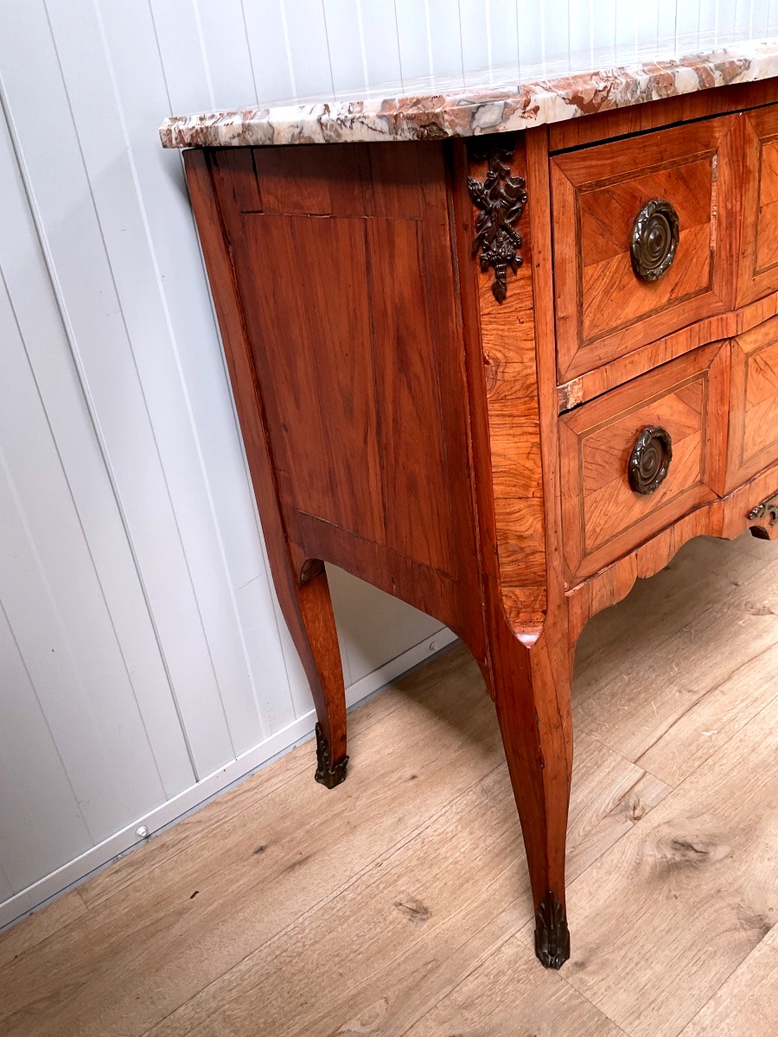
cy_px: 518
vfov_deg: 61.7
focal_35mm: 29
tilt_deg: -28.9
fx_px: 869
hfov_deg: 48.2
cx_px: 389
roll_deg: +6.5
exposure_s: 1/120
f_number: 1.8
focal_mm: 3
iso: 32
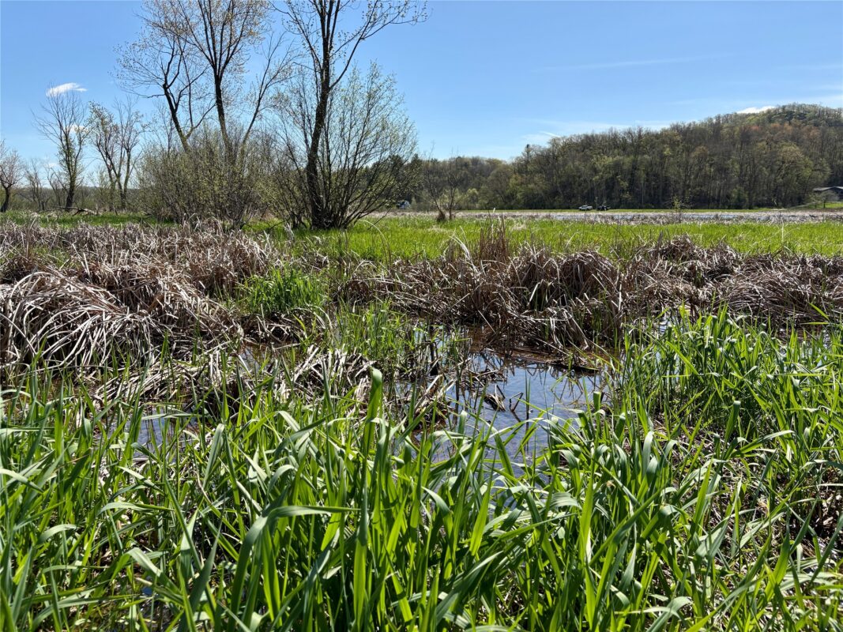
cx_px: 422
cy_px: 316
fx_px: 633
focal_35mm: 26
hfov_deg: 67.3
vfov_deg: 53.1
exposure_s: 1/3125
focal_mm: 5.96
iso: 50
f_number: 1.6
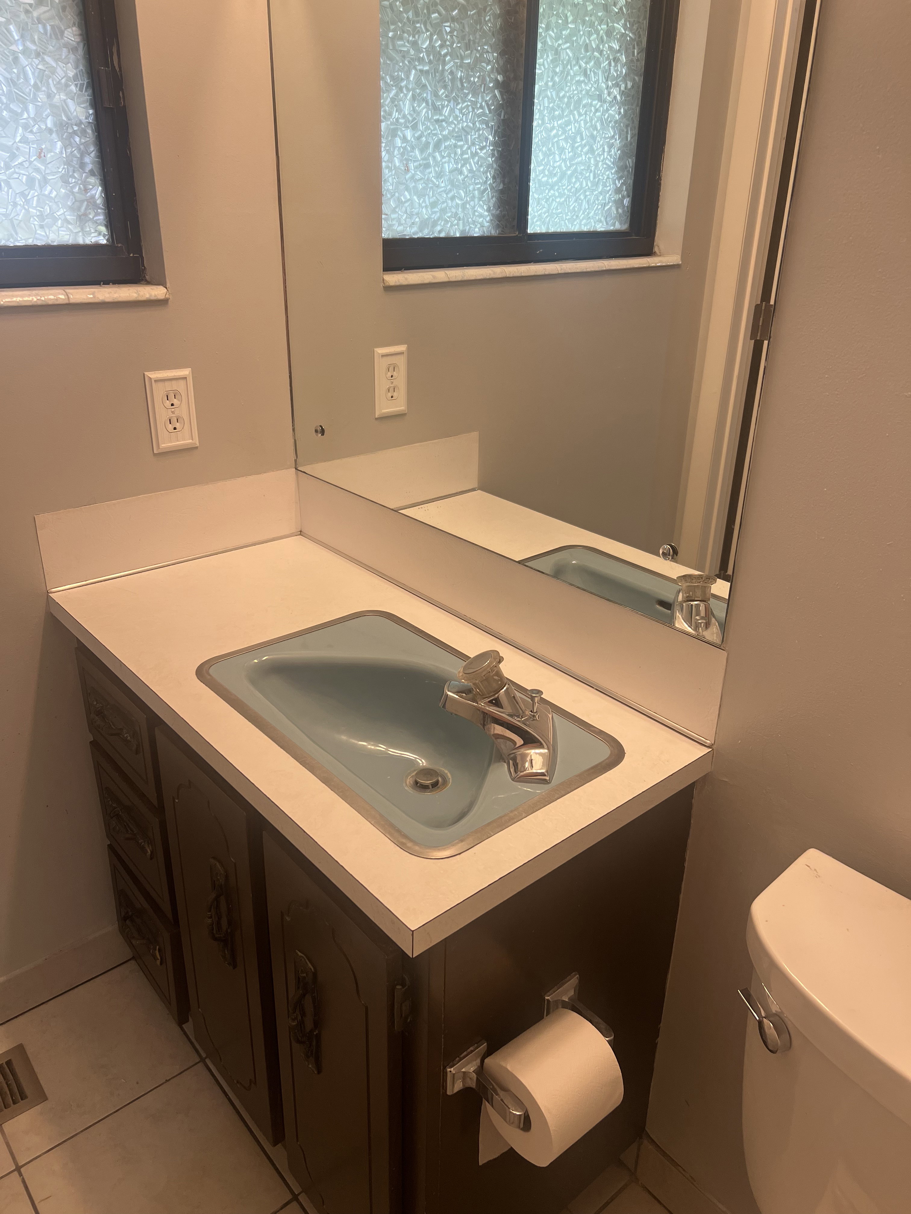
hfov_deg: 53.1
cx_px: 456
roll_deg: -0.5
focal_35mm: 26
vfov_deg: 67.3
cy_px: 607
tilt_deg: -24.4
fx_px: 912
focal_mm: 5.7
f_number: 1.5
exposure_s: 1/121
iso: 125
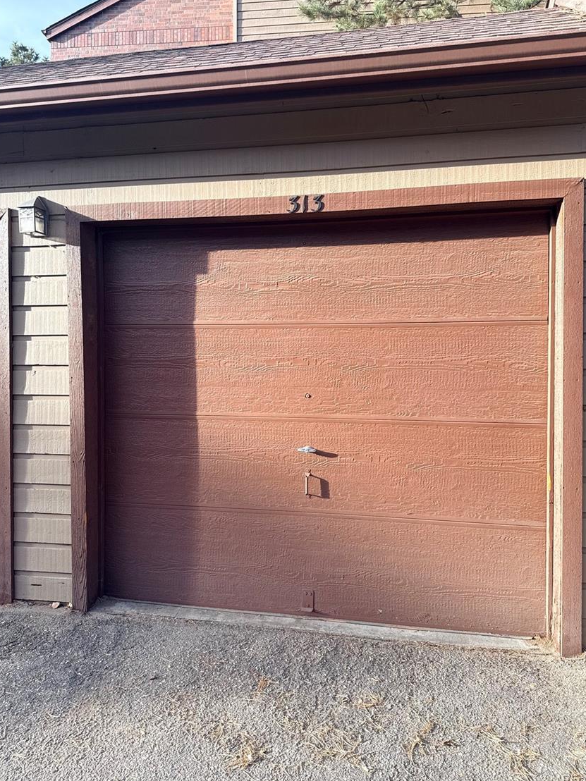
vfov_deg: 67.2
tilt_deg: -0.6
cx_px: 307
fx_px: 587
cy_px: 365
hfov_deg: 53.0
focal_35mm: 26
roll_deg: -0.2
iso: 80
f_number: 1.78
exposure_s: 1/683
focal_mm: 6.76
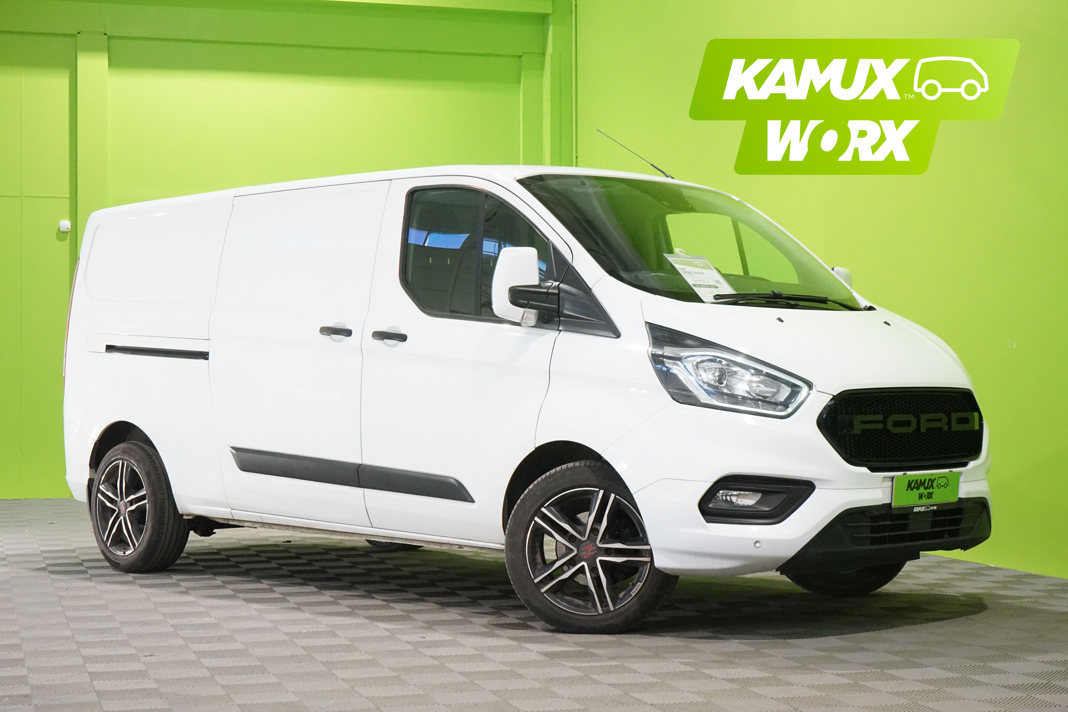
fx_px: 1810
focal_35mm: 61
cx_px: 534
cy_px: 356
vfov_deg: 22.3
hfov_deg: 32.9
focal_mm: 61
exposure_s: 1/40
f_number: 14
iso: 6400
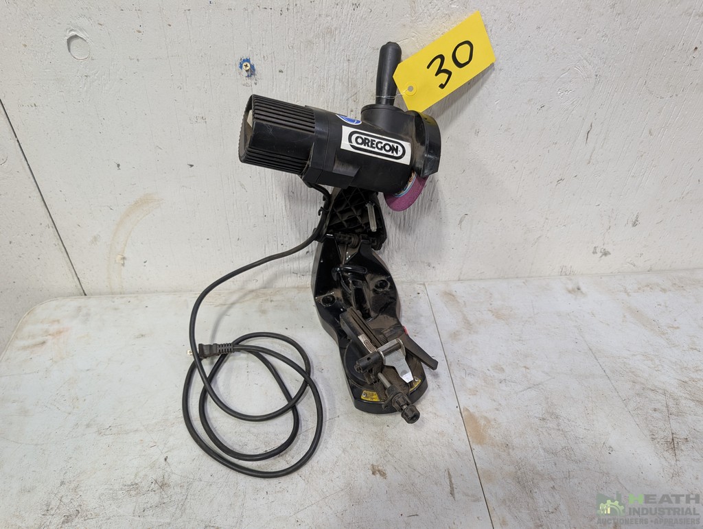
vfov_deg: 56.9
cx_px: 352
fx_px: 488
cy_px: 264
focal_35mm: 24
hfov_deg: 71.5
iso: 48
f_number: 1.68
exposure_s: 1/60
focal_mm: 6.9
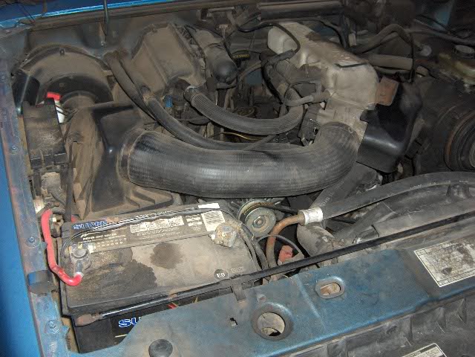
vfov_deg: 36.8
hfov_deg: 47.9
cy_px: 178
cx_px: 238
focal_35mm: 39
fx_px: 535
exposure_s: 1/60
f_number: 2.8
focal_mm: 8
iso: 100
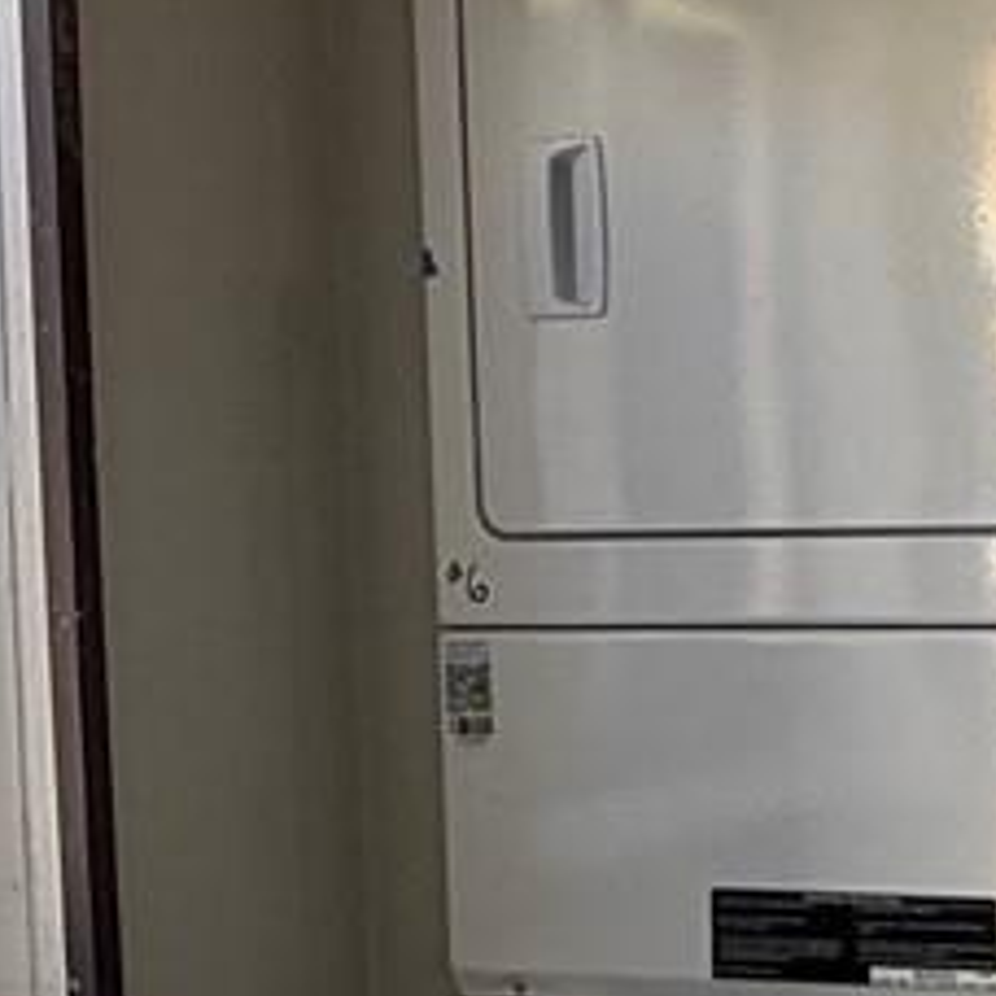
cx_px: 1166
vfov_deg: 19.9
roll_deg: +1.8
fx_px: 2832
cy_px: 472
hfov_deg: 18.9
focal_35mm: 87
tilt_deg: -1.1
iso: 64
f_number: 2.2
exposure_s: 1/115
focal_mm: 2.22
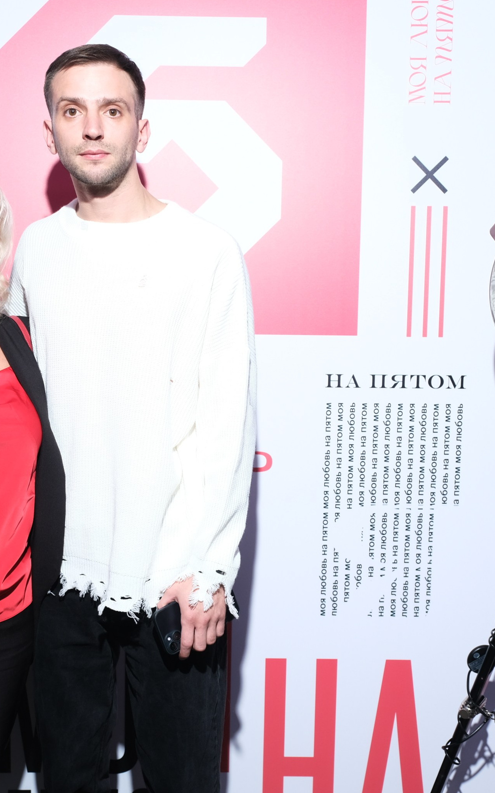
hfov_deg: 28.5
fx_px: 971
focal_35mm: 45
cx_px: 196
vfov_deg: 44.4
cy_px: 397
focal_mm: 19.4
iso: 400
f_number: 4.5
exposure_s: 1/125
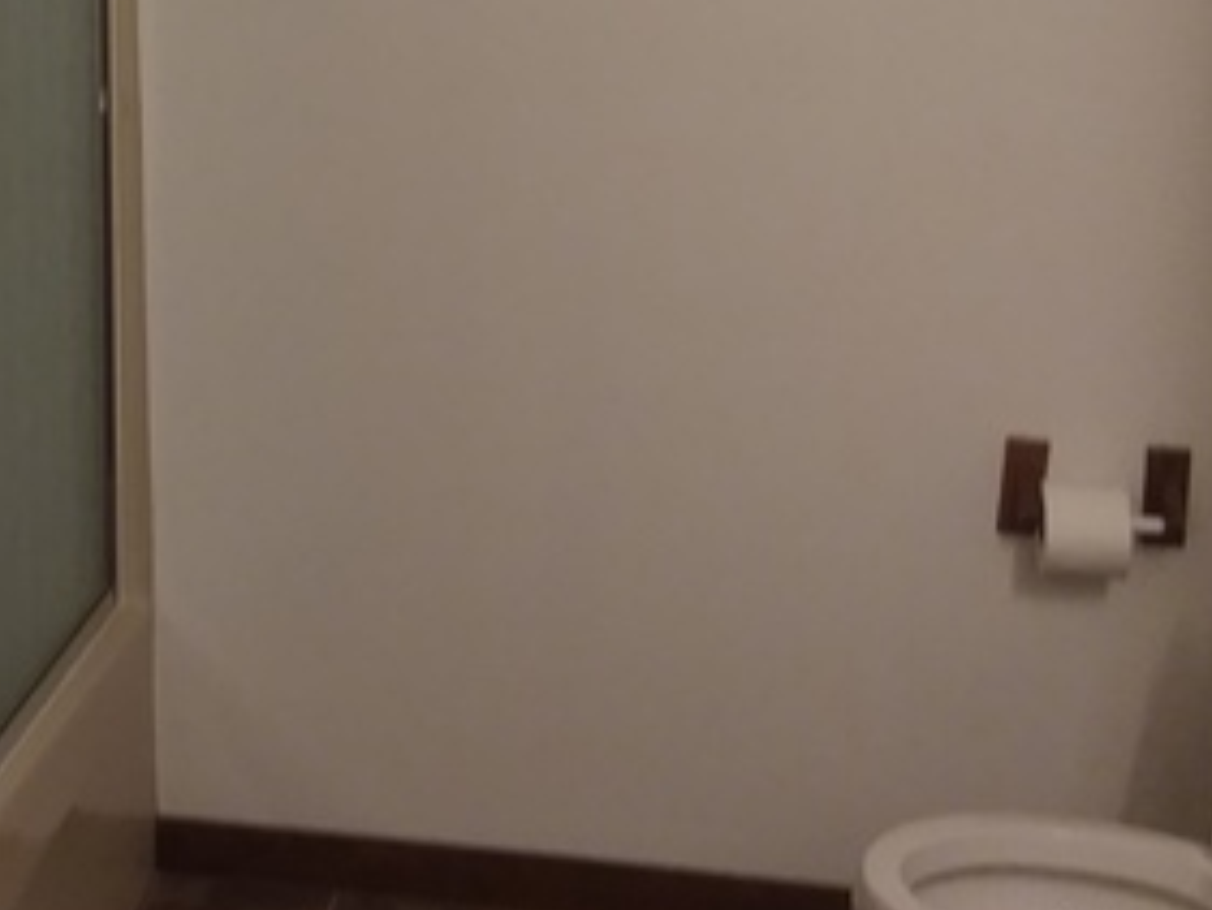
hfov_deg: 29.6
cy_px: 147
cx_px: 248
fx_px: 2242
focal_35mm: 64
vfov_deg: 22.5
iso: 125
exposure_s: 1/30
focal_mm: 2.91
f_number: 1.9
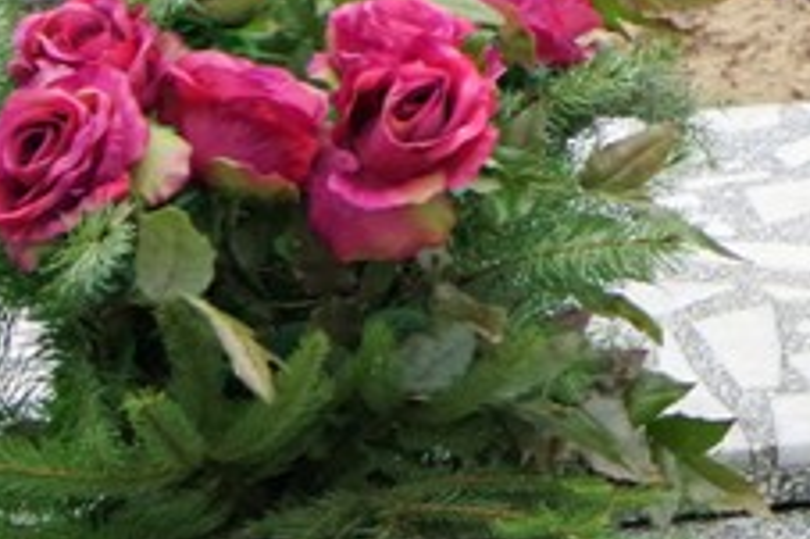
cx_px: 1449
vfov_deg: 9.4
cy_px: -377
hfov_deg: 13.2
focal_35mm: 140
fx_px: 3148
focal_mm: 21
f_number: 6.3
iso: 1600
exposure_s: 1/125
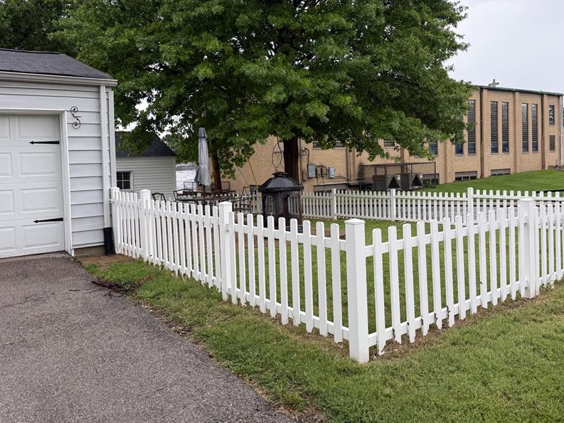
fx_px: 505
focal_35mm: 31
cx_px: 305
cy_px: 176
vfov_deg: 45.3
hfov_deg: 58.3
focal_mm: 6.76
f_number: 1.78
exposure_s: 1/750
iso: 100
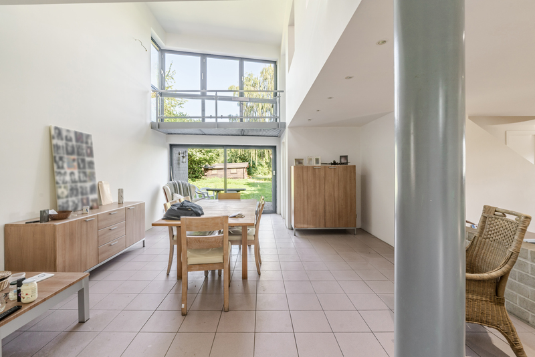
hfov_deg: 93.3
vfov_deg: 70.5
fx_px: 253
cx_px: 268
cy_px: 178
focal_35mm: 17
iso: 250
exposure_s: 1/80
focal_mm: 17
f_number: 11
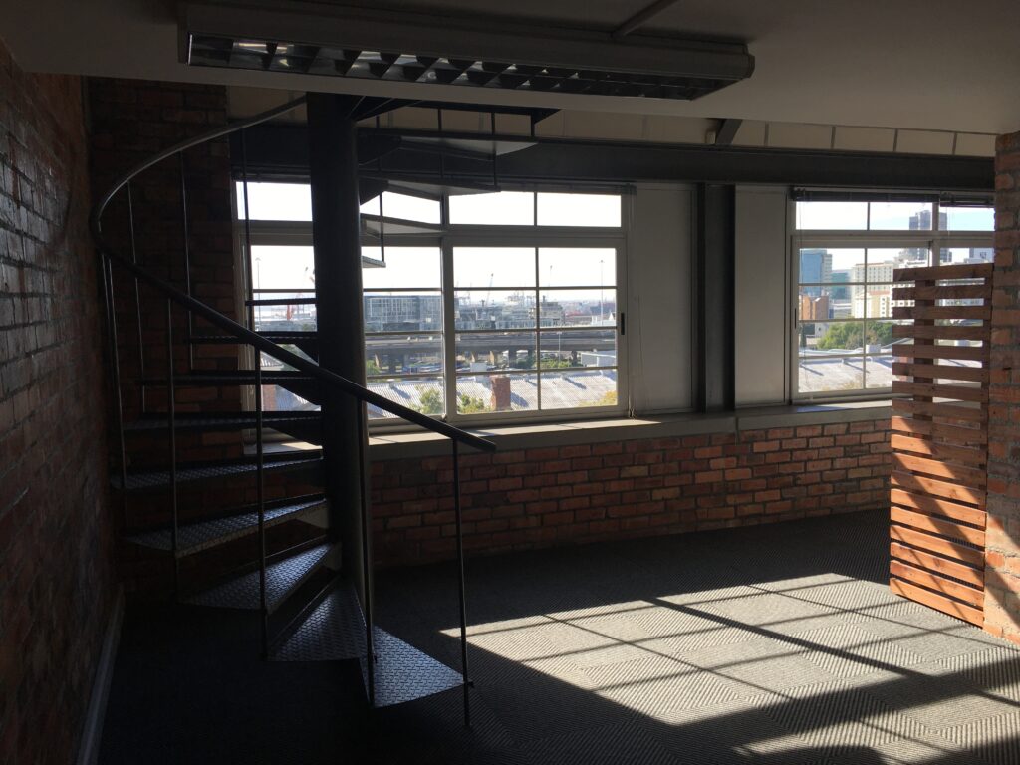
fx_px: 855
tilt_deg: -4.0
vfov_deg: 48.2
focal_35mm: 29
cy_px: 382
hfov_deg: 61.7
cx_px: 510
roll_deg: +1.1
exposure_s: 1/450
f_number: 2.2
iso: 25
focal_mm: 4.15
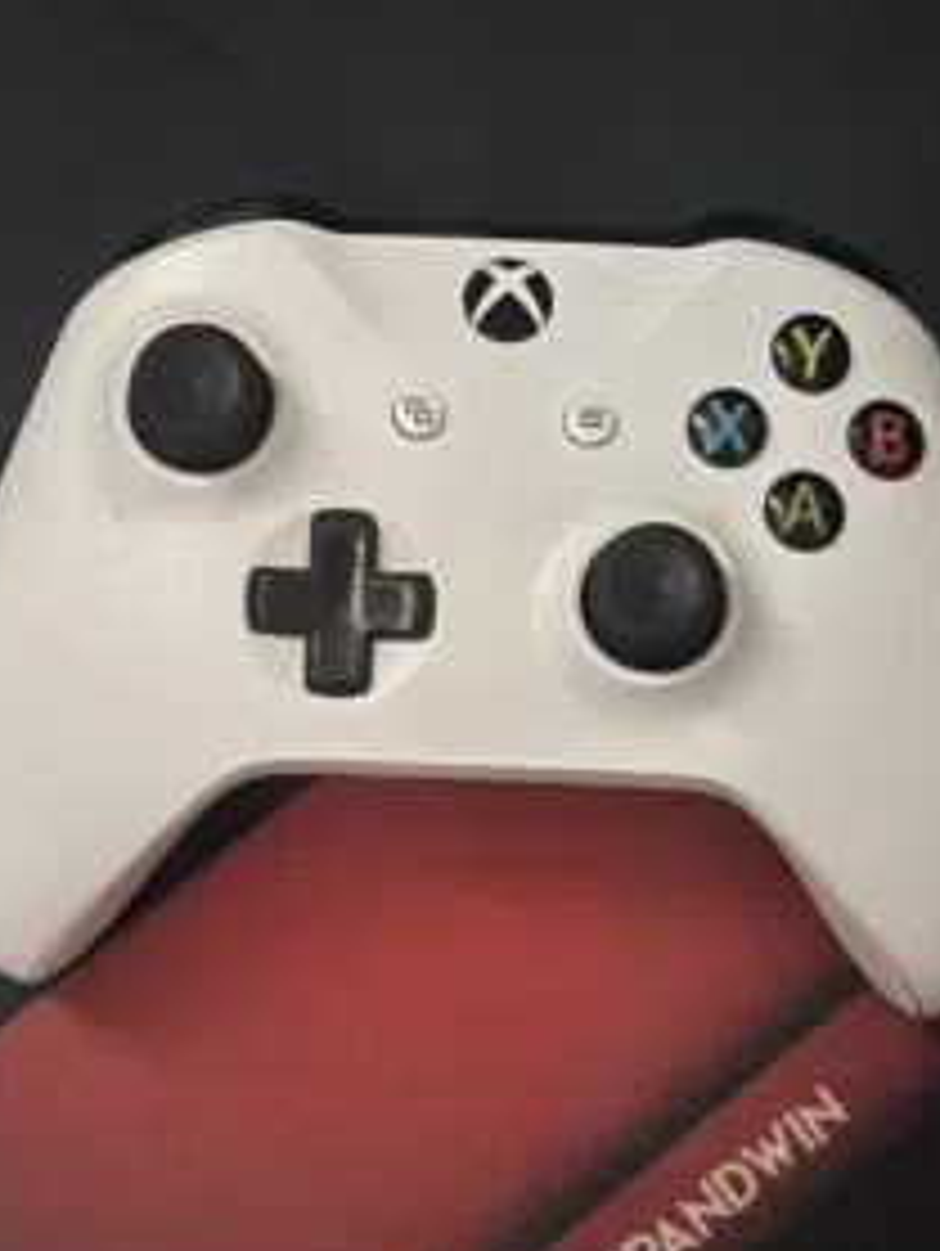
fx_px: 2494
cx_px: 481
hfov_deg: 21.3
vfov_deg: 28.1
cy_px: 702
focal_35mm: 69
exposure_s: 1/9
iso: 500
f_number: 1.78
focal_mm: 6.86
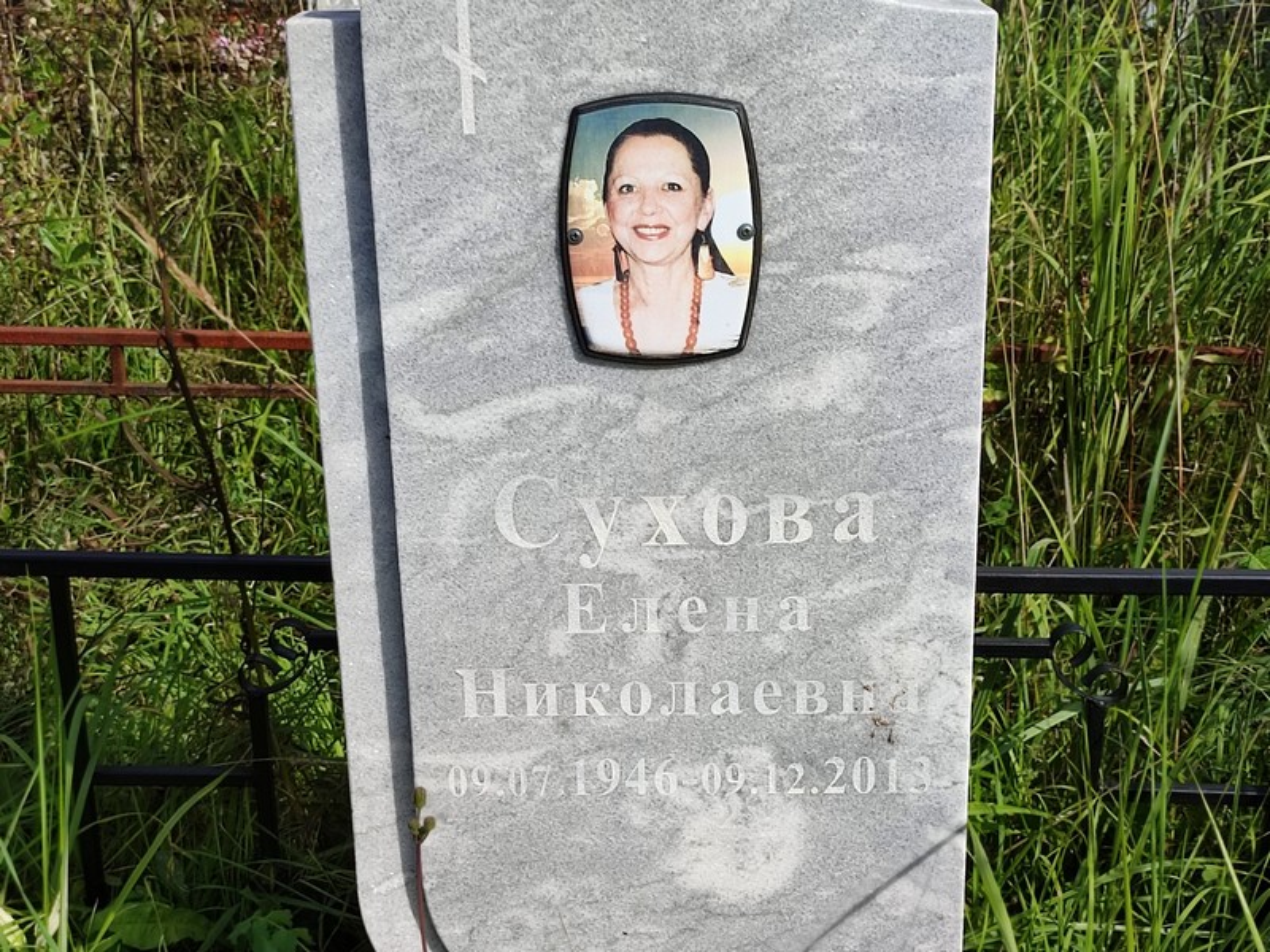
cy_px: 476
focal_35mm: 25
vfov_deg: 54.9
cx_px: 635
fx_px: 917
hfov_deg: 69.4
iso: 50
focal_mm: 6.04
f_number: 1.9
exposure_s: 1/777
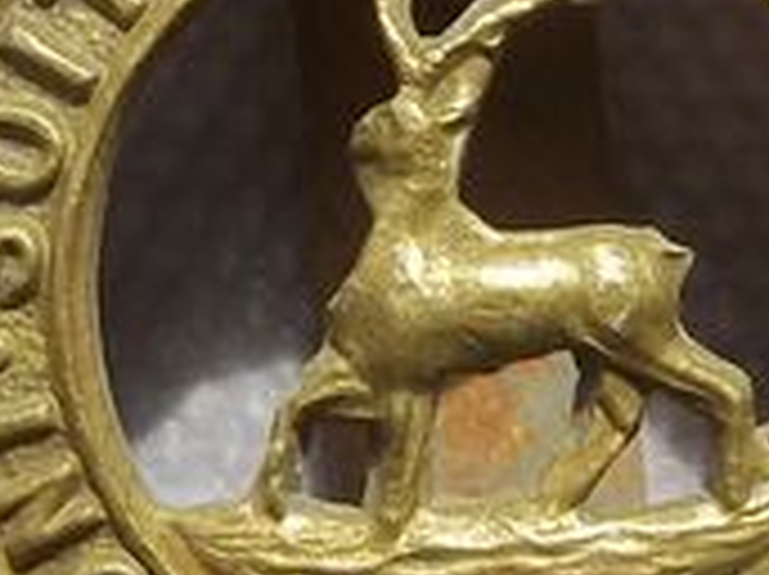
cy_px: 350
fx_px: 3641
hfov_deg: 12.0
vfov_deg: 9.0
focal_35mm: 164
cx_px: 535
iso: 64
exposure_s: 1/200
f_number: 3.5
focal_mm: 5.05
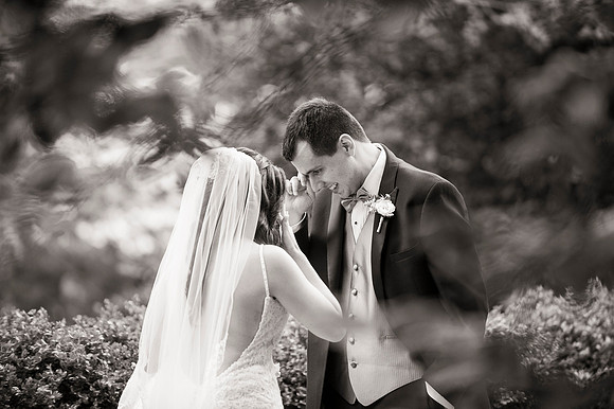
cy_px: 204
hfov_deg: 10.3
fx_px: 3409
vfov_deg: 6.9
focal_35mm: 200
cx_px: 307
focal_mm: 200
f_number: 2.8
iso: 800
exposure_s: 1/800
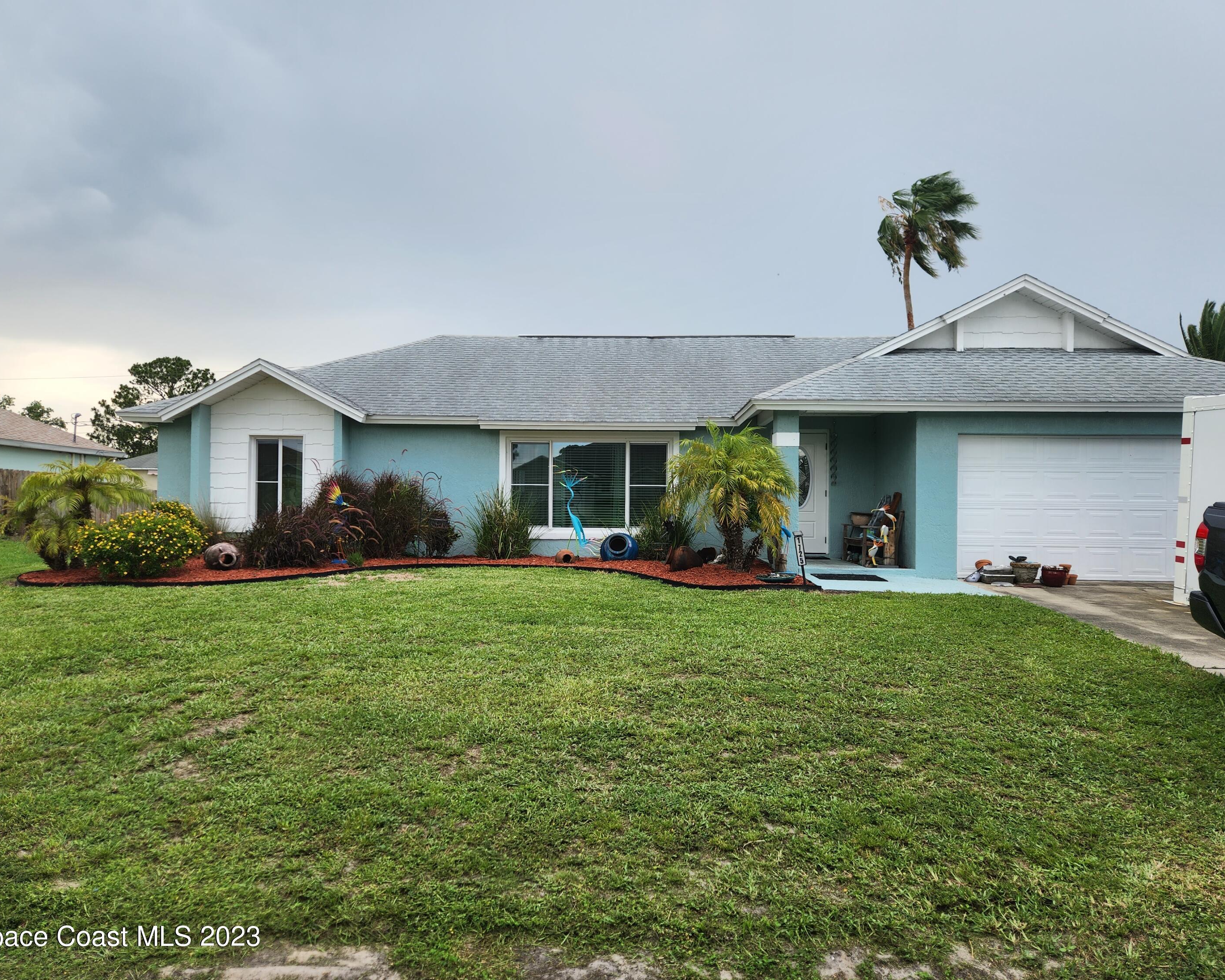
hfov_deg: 70.3
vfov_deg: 58.8
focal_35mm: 24
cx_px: 623
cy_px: 490
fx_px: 870
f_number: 1.8
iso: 20
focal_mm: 5.4
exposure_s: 1/323
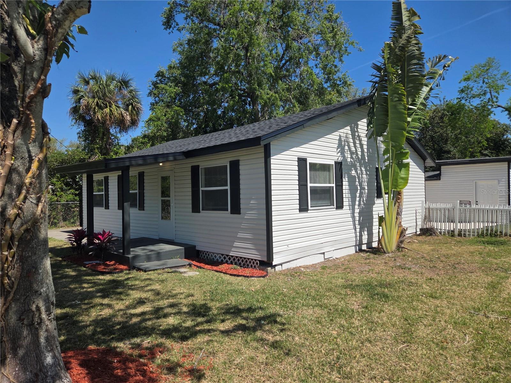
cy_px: 192
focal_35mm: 23
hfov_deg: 73.9
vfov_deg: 58.9
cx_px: 256
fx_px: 340
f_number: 1.8
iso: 80
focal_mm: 5.4
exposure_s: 1/5261
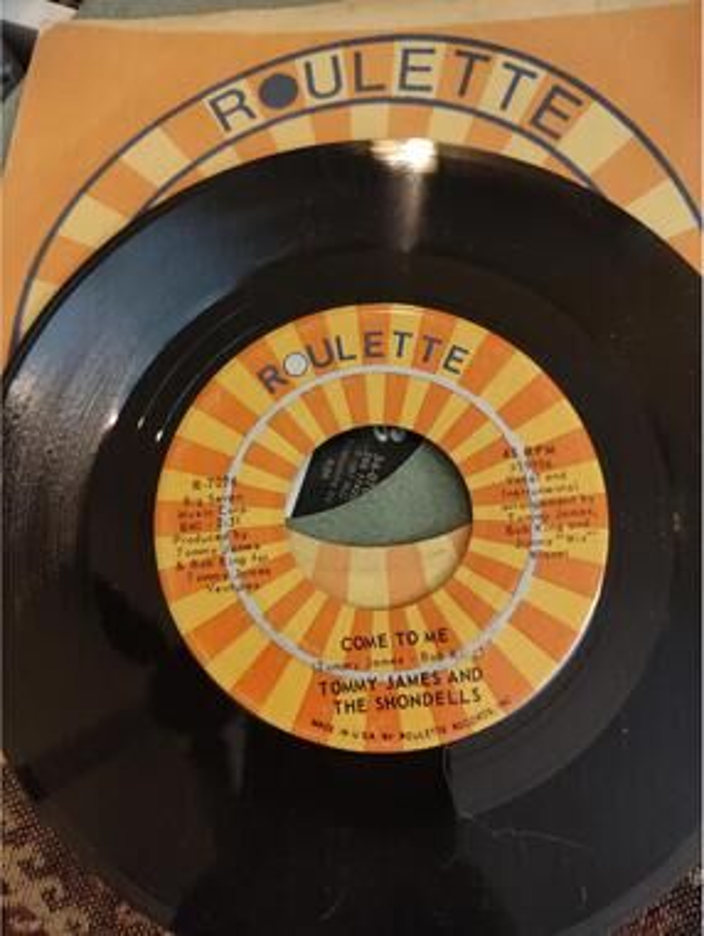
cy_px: 468
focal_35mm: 25
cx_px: 352
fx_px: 676
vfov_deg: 69.3
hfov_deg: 55.0
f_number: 1.5
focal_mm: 4.15
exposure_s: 1/24
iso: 888
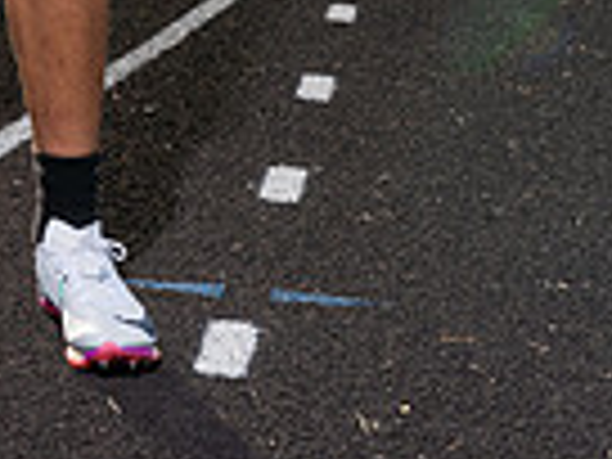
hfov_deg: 13.9
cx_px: -27
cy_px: -518
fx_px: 2475
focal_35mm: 140
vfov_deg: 9.7
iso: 160
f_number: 10
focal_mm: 44
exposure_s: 1/250
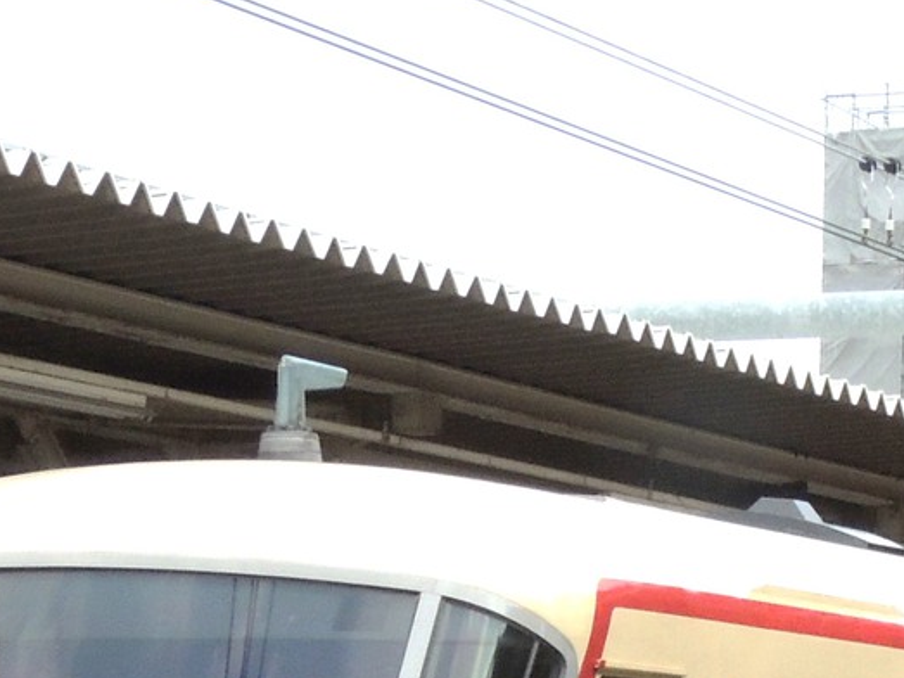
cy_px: 951
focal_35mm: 158
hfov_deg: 12.4
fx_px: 4125
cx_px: 838
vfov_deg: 9.2
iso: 400
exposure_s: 1/500
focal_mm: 7.6
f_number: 6.8
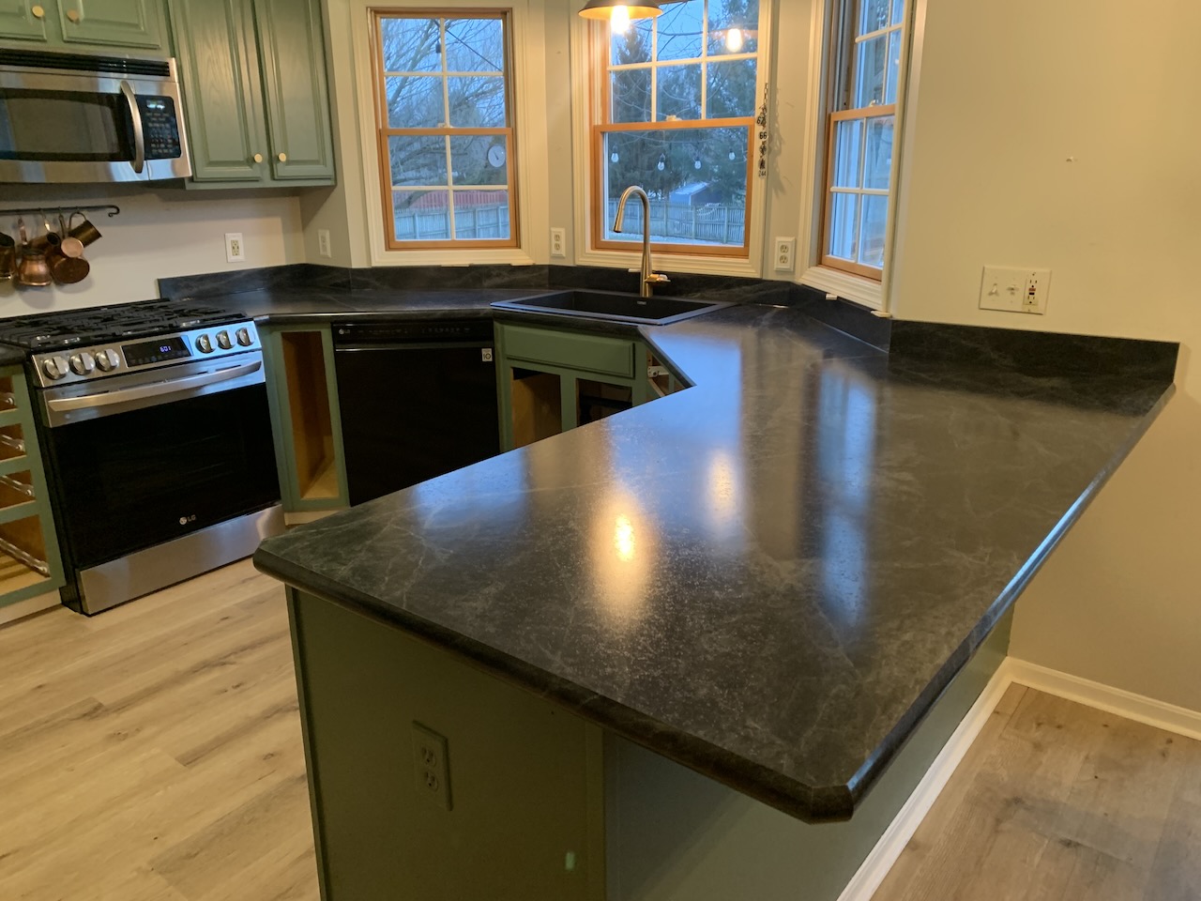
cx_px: 600
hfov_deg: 67.3
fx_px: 902
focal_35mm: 26
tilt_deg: -14.9
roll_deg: +0.7
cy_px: 450
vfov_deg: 53.1
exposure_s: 1/60
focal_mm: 4.25
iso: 400
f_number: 1.8
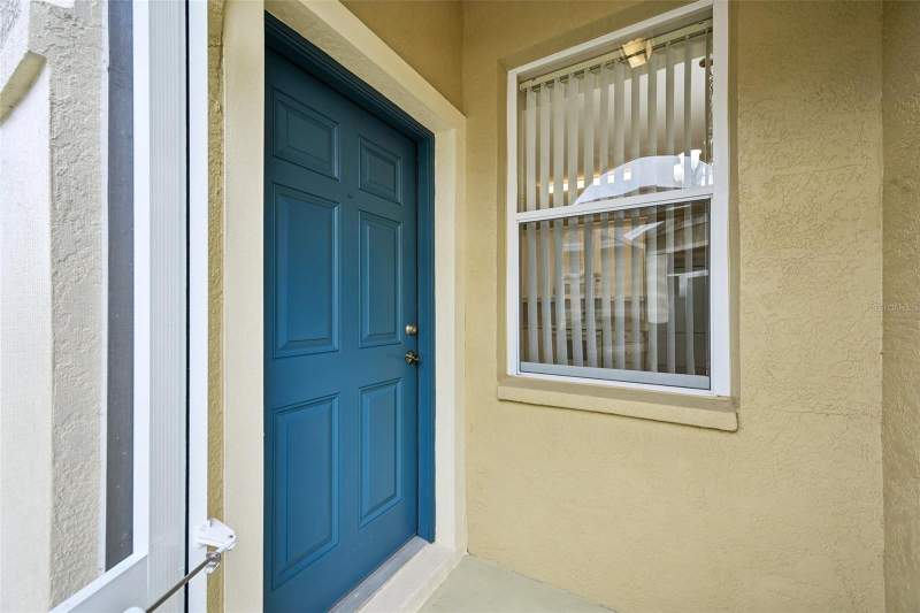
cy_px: 306
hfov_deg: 104.3
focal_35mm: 14
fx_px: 358
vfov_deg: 81.2
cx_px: 460
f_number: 8
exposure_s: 1/160
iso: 400
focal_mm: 14
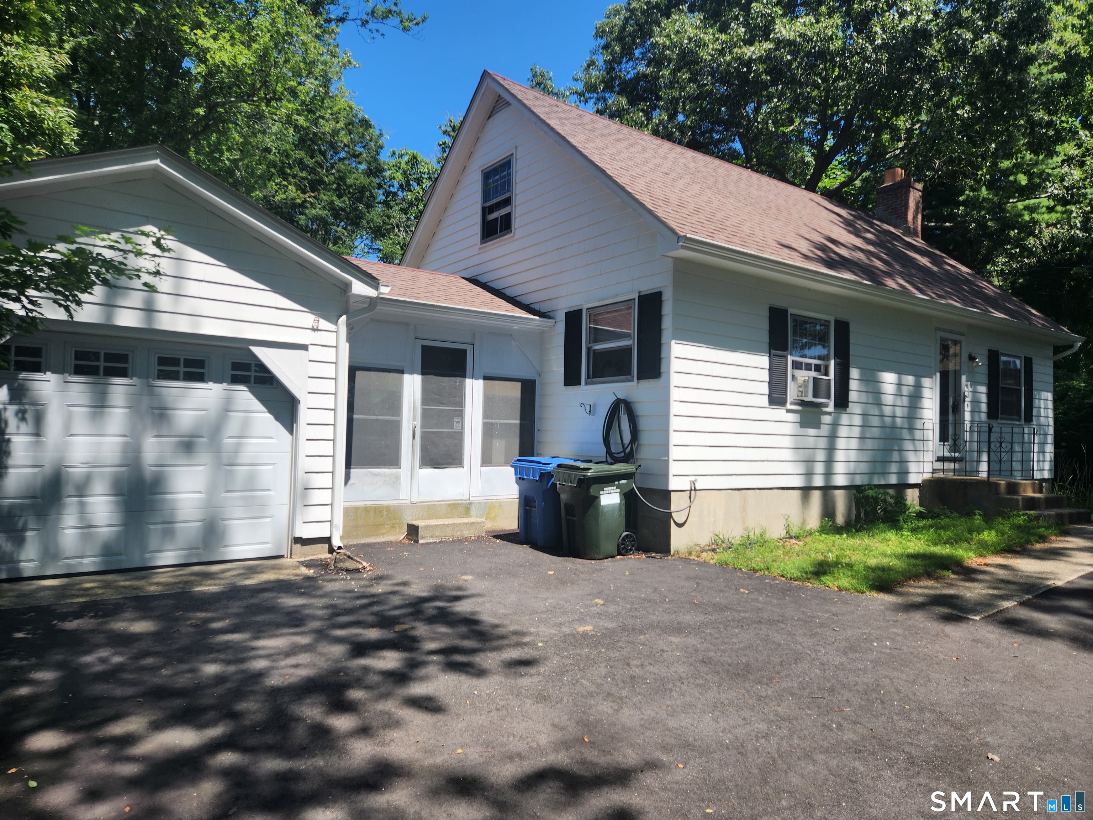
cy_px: 410
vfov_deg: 58.9
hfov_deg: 73.9
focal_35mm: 23
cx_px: 546
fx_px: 726
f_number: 1.8
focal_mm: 5.4
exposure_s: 1/1148
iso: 20
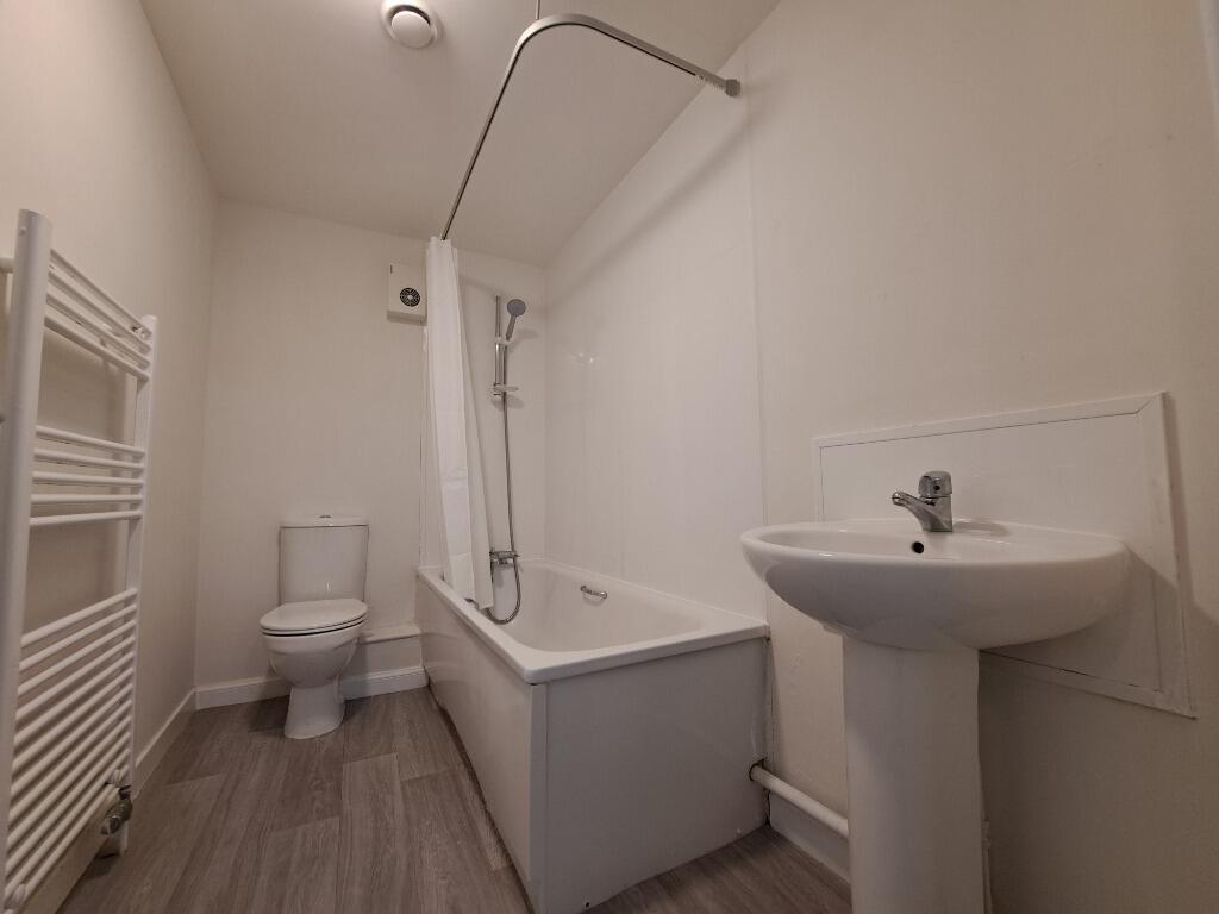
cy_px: 457
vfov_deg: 89.9
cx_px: 610
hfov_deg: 106.2
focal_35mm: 13
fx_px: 458
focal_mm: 1.74
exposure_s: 1/50
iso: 100
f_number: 2.2
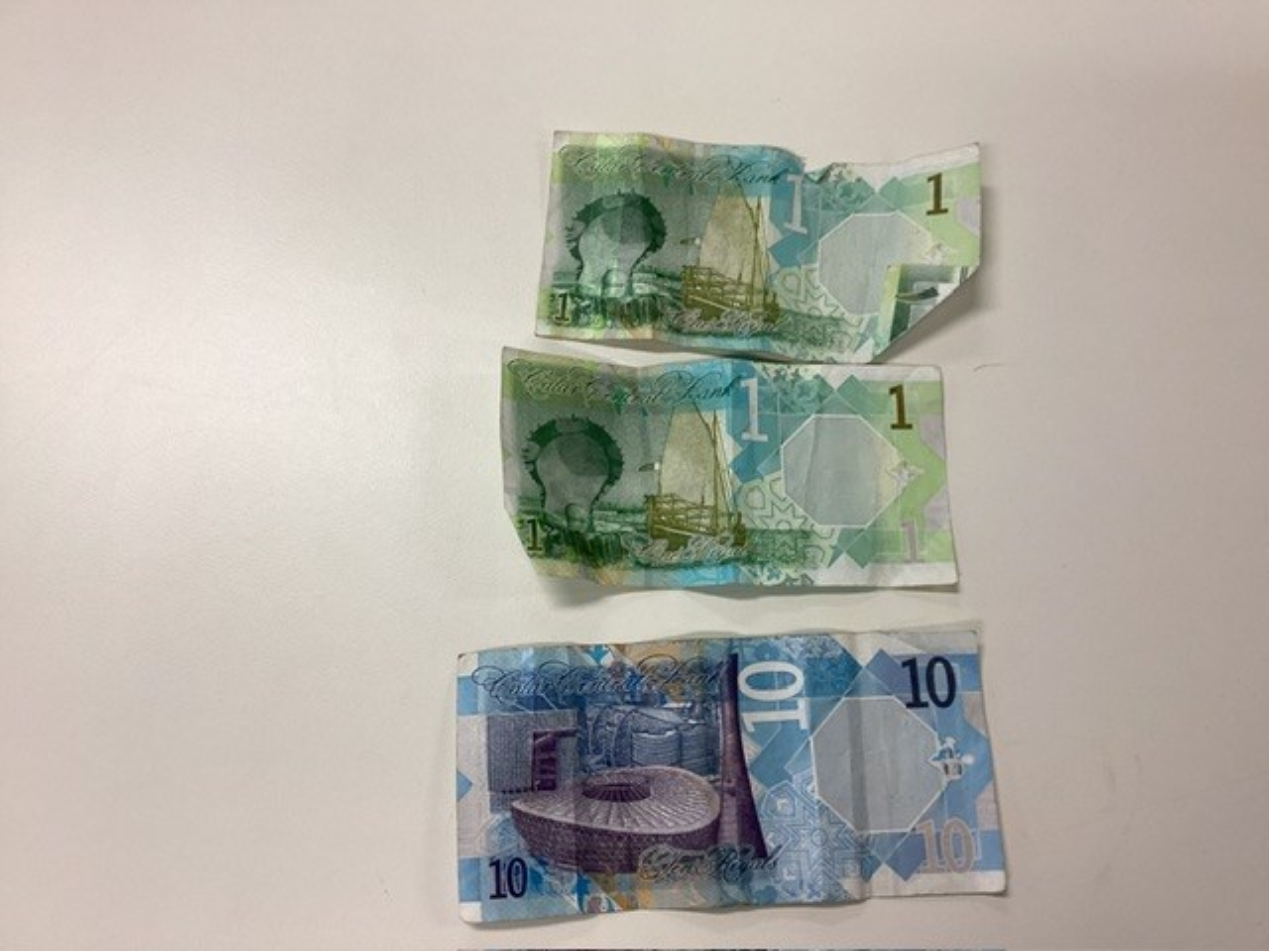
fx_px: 1136
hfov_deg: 58.4
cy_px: 476
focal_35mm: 31
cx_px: 634
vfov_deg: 45.4
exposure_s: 1/50
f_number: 2.4
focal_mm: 3.3
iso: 50
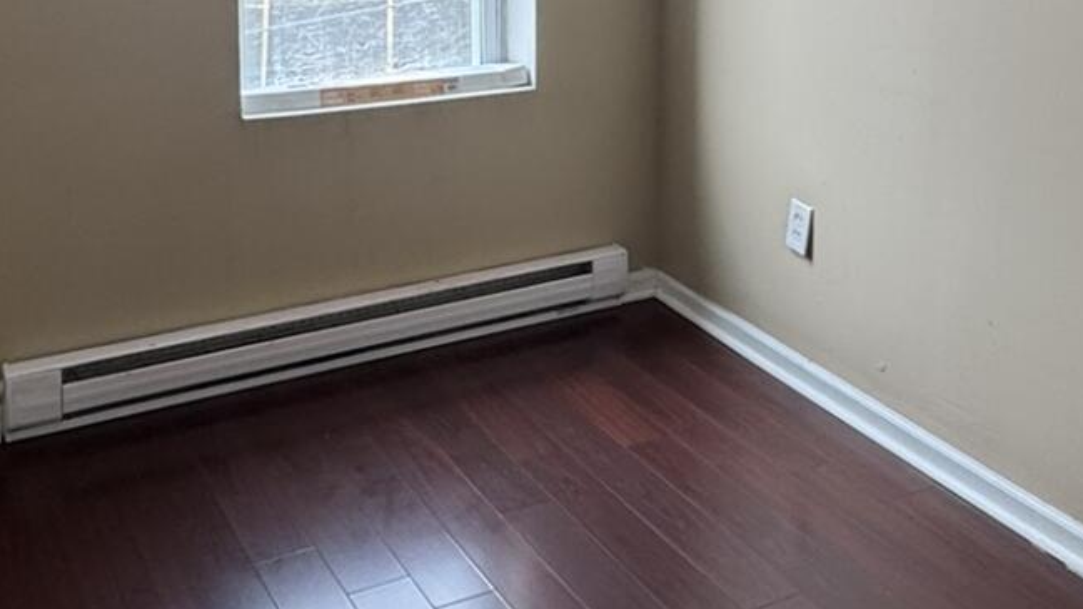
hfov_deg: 43.7
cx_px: 556
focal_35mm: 47
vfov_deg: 23.8
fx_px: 1350
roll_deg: +0.2
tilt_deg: -5.8
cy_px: -68
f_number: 2.2
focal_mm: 2.22
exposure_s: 1/100
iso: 50
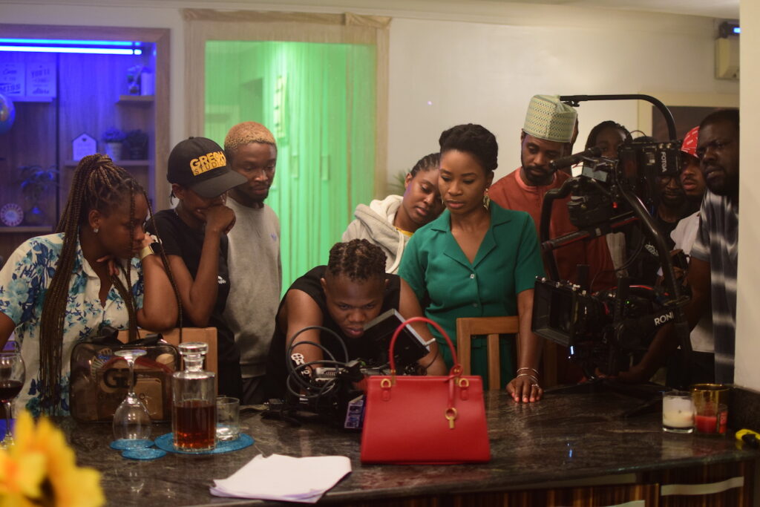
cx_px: 380
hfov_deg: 37.8
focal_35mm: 52
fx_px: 1108
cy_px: 254
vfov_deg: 25.8
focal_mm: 35
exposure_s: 1/60
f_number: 1.8
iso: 1000
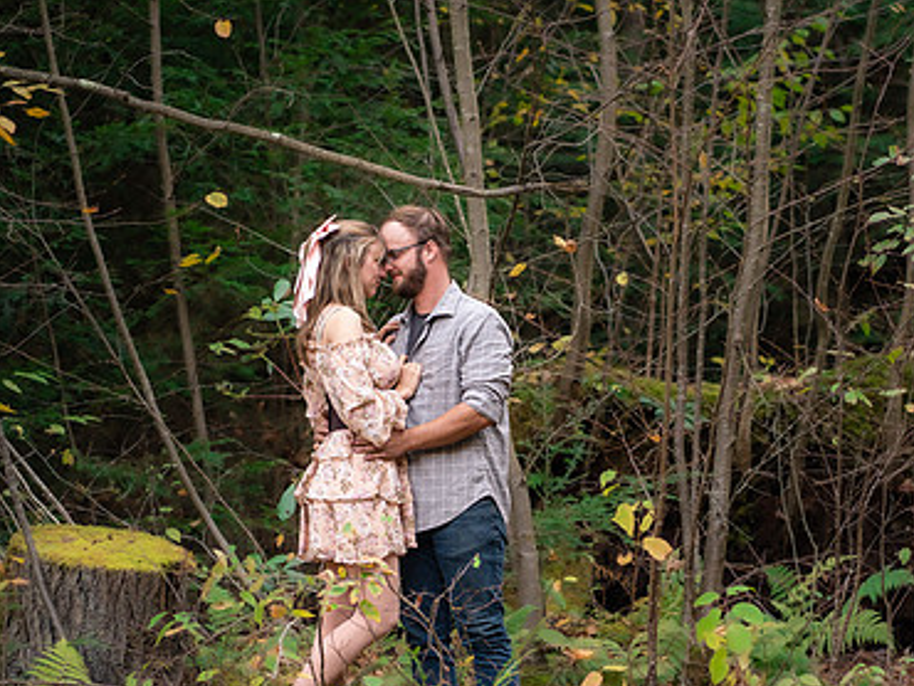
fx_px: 3382
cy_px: 445
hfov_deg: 15.4
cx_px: 610
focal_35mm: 128
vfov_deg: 11.6
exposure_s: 1/640
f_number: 2.8
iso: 1000
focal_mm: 85
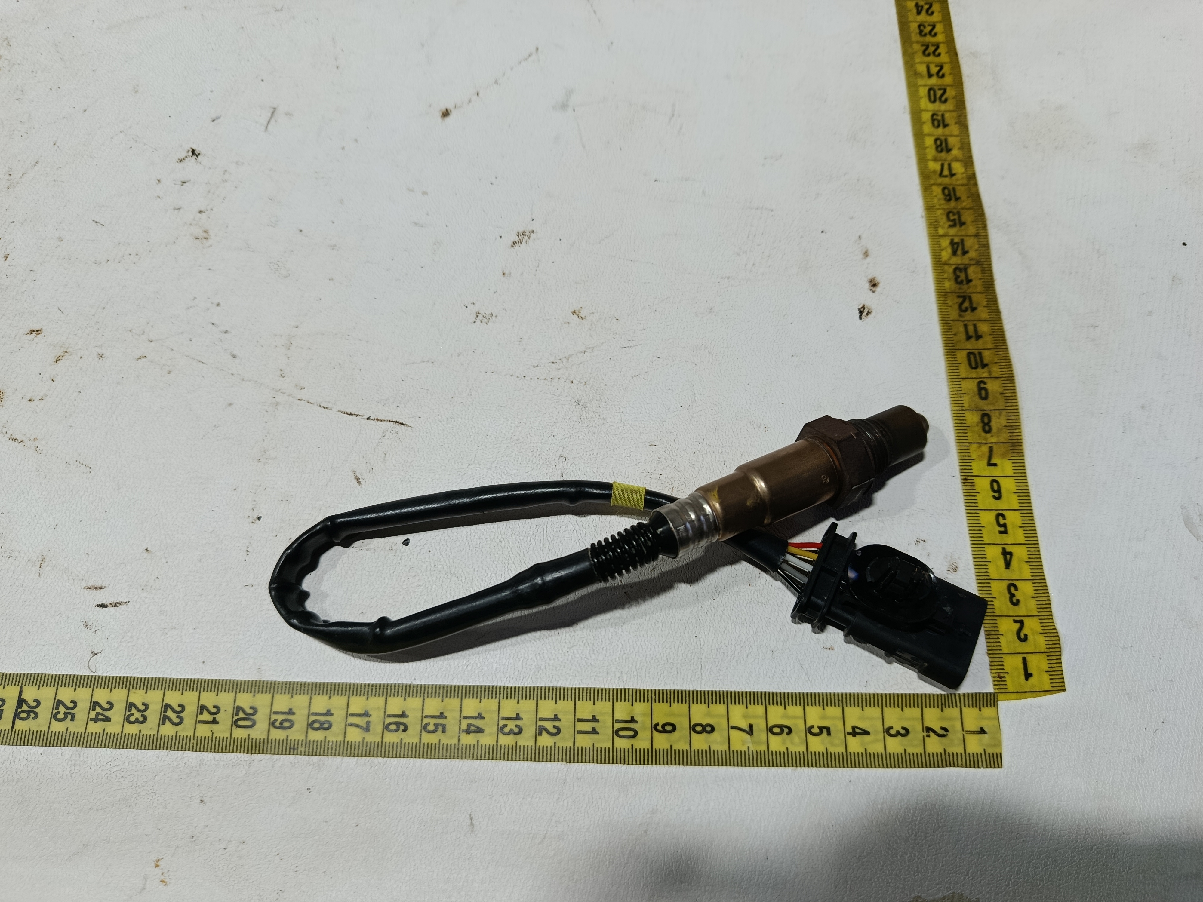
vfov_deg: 56.8
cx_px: 602
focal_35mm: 24
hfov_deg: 71.6
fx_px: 834
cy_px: 451
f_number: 1.7
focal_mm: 5.24
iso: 156
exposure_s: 1/120
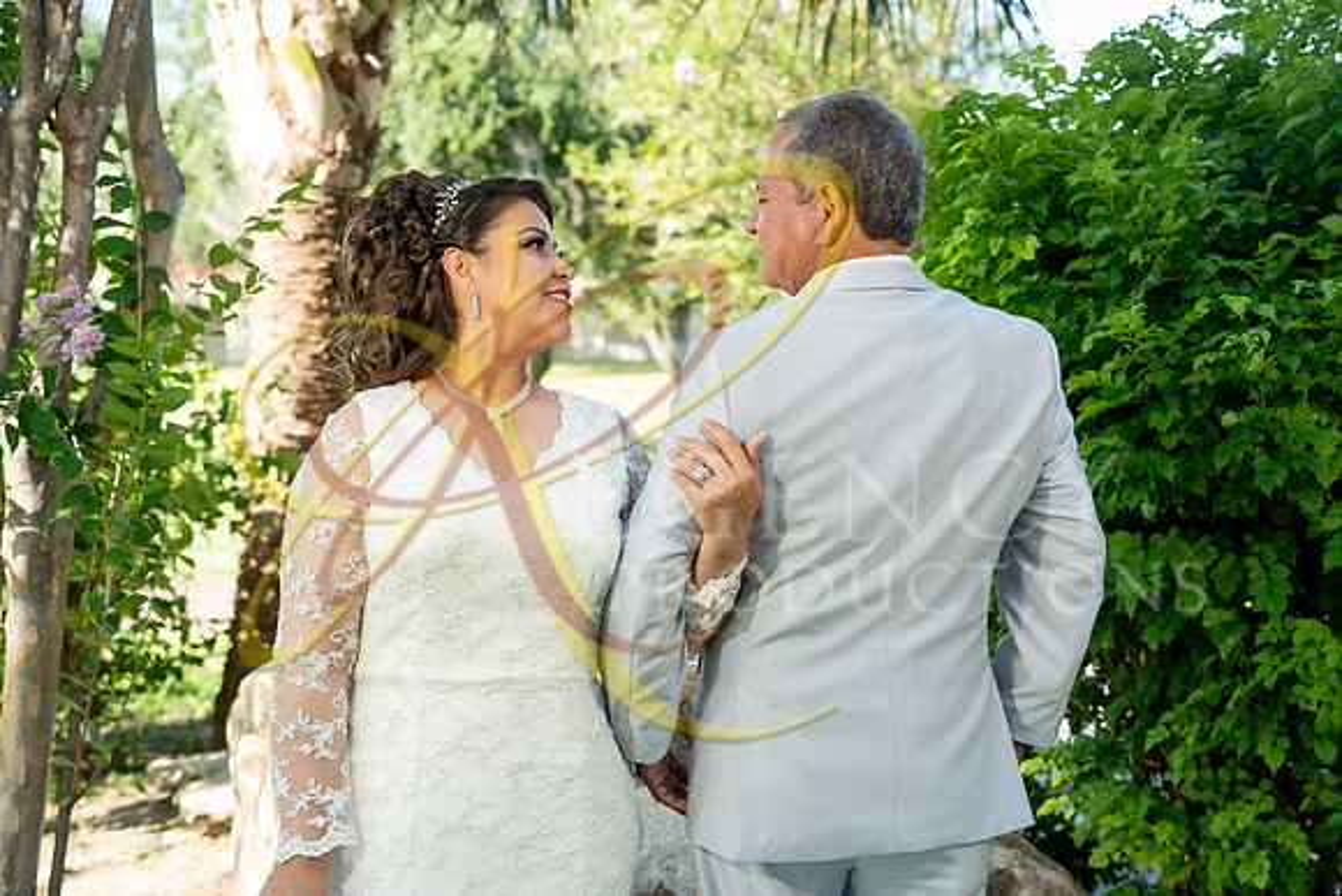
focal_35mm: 47
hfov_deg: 41.9
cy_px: 448
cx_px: 671
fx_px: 1752
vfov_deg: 28.7
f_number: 4
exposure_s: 1/500
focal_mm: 47
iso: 500
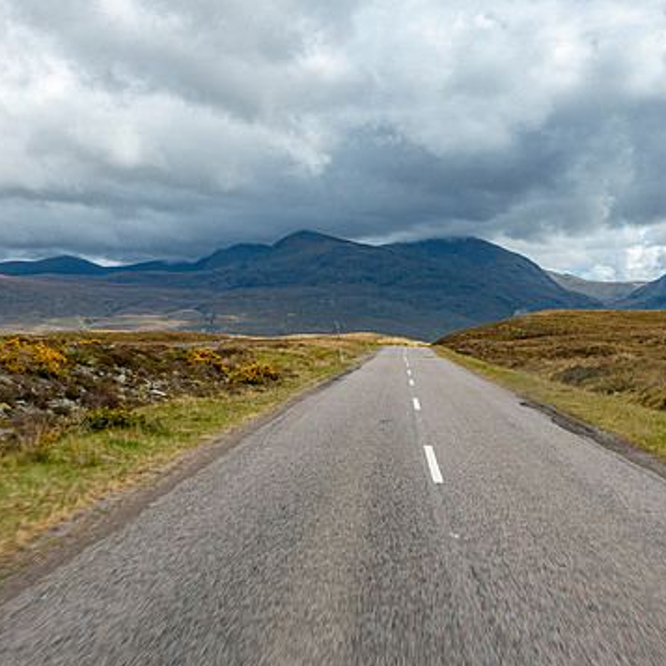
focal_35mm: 40
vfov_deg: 41.8
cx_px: 351
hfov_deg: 41.8
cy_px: 316
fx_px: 871
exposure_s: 1/250
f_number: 7.1
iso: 125
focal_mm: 10.51
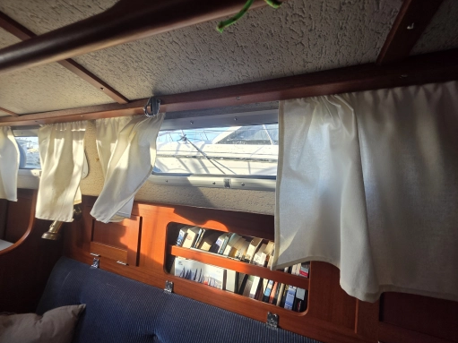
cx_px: 239
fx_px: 185
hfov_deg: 102.0
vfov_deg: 85.6
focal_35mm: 14
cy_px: 162
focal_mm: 2.2
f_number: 1.9
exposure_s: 1/100
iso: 40
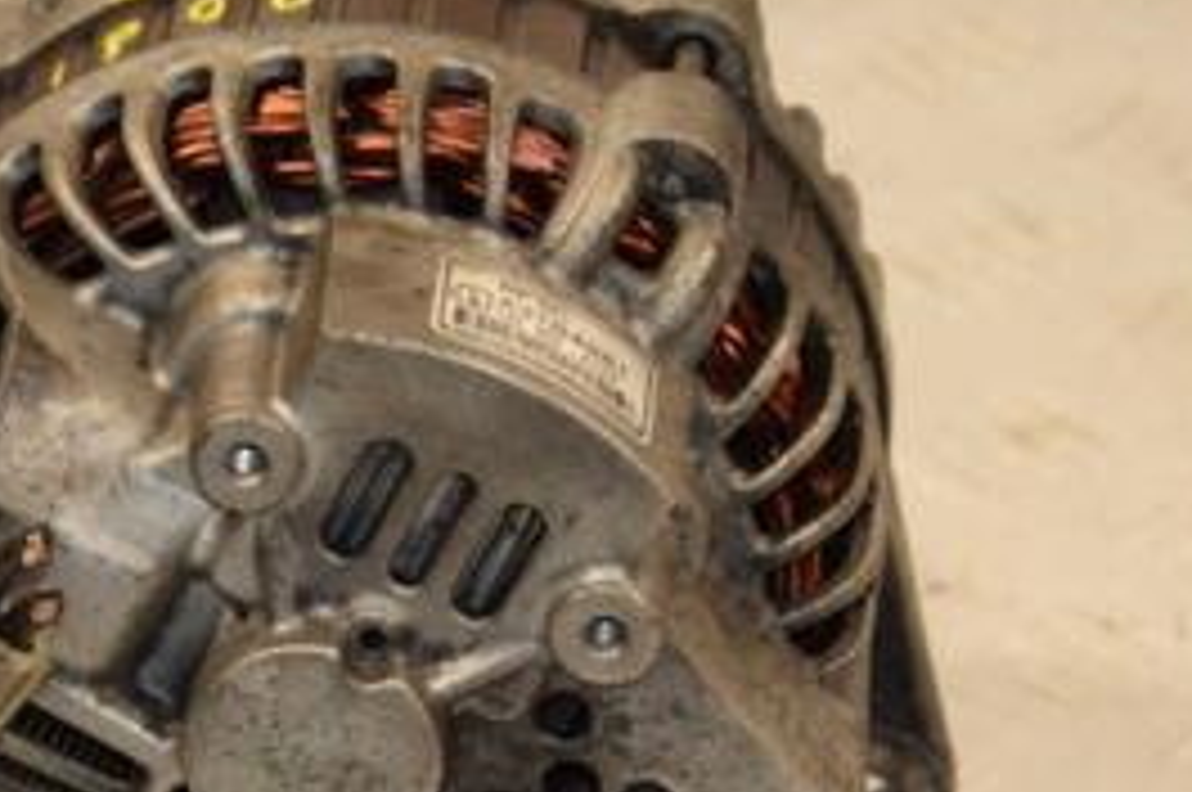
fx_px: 8995
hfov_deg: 7.6
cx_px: 369
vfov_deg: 5.0
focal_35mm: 272
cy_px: 576
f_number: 5.3
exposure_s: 1/125
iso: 800
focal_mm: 80
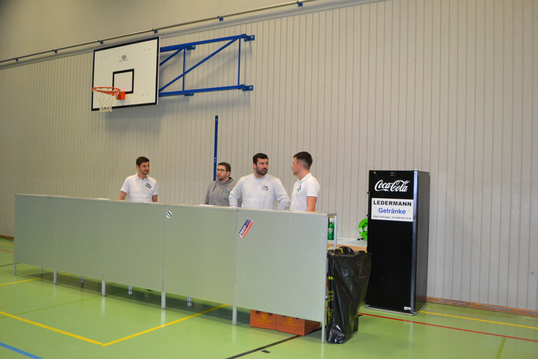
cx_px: 269
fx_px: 493
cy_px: 180
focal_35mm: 33
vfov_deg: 40.0
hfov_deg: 57.2
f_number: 3.8
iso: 1250
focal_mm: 22
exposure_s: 1/60
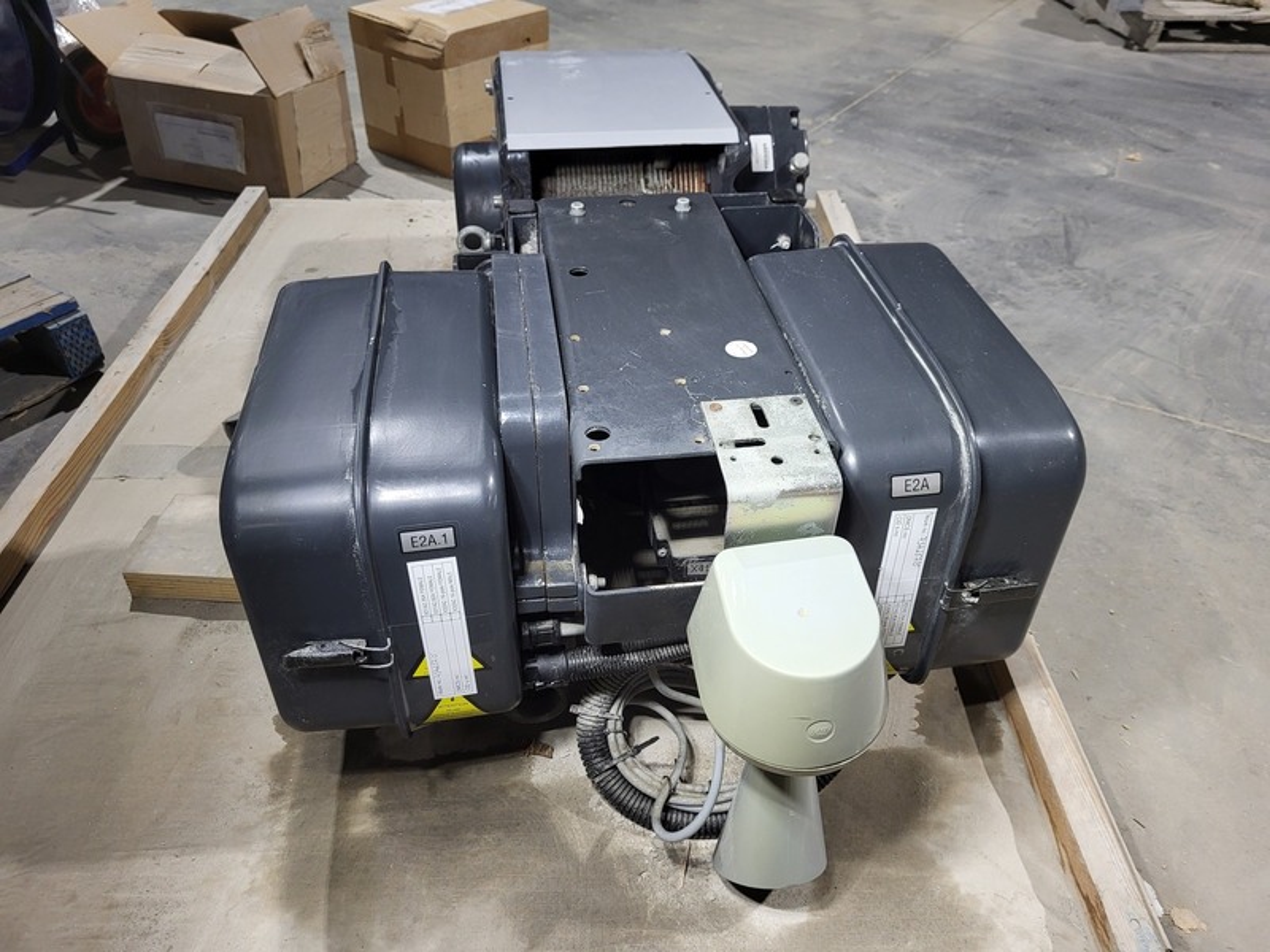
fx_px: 954
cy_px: 476
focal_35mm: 26
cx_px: 635
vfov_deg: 53.1
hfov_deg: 67.3
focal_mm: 5.4
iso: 250
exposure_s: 1/120
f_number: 1.8
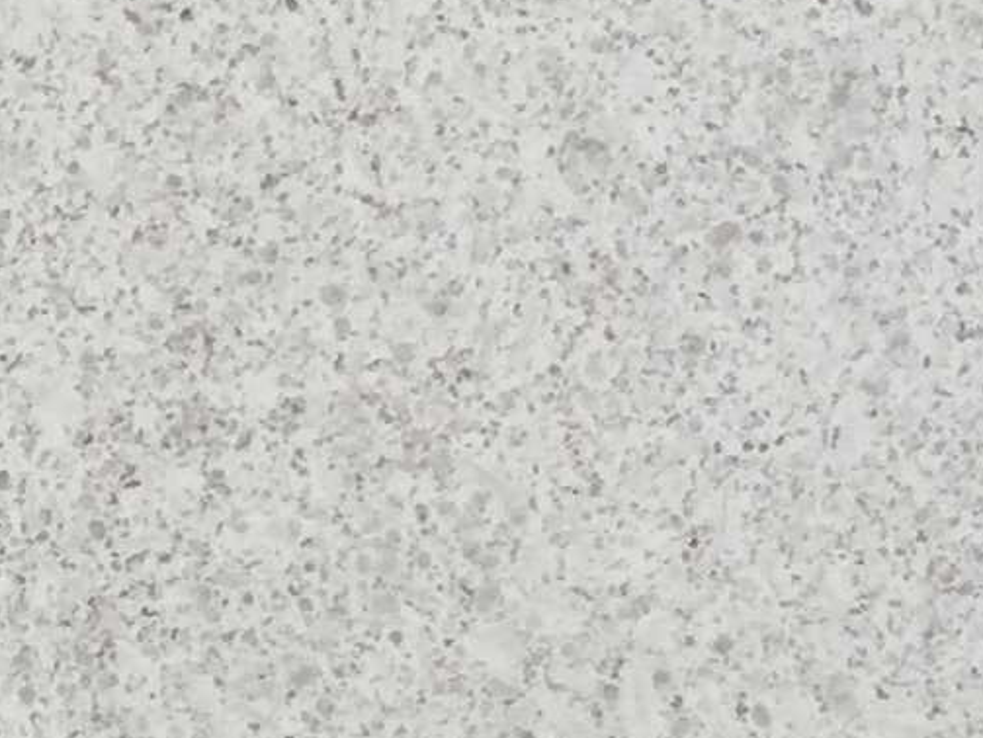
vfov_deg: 7.9
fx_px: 5343
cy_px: 767
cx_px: -506
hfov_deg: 10.2
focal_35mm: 188
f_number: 2.2
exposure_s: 1/599
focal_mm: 4.15
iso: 32
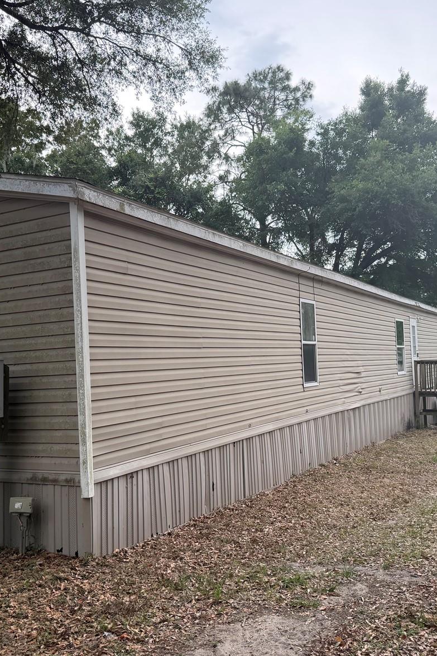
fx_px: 619
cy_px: 324
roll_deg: +2.5
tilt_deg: +3.2
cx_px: 210
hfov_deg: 38.9
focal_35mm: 34
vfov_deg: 55.8
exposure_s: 1/643
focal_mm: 6.76
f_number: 1.78
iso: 100
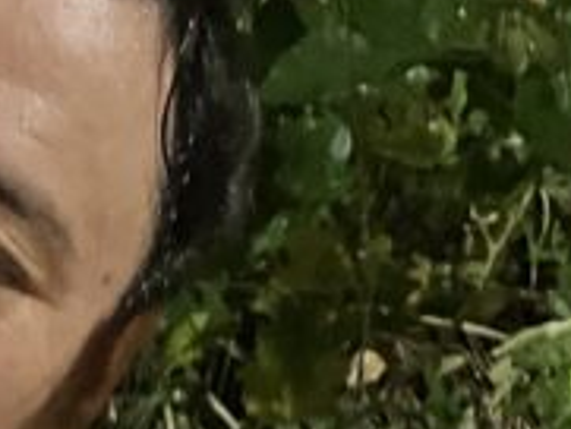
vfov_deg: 9.2
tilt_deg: -6.6
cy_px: 568
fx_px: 2608
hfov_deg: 12.5
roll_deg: -0.5
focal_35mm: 158
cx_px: 265
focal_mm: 3.99
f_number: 1.8
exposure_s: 1/25
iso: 640
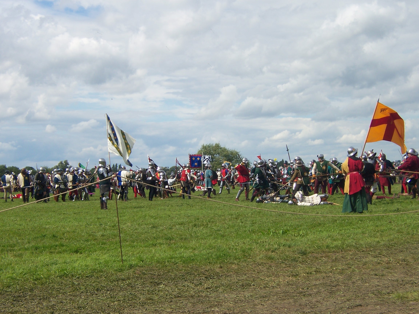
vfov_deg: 22.3
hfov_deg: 29.4
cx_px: 210
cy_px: 157
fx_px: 799
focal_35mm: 66
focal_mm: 11
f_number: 6.7
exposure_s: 1/350
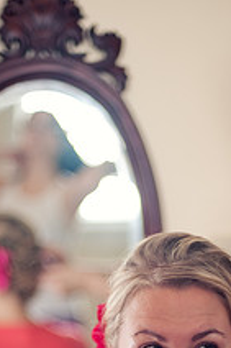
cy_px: 340
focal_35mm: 106
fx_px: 1022
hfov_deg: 12.9
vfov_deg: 18.8
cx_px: 122
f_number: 1.4
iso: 200
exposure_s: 1/250
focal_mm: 50
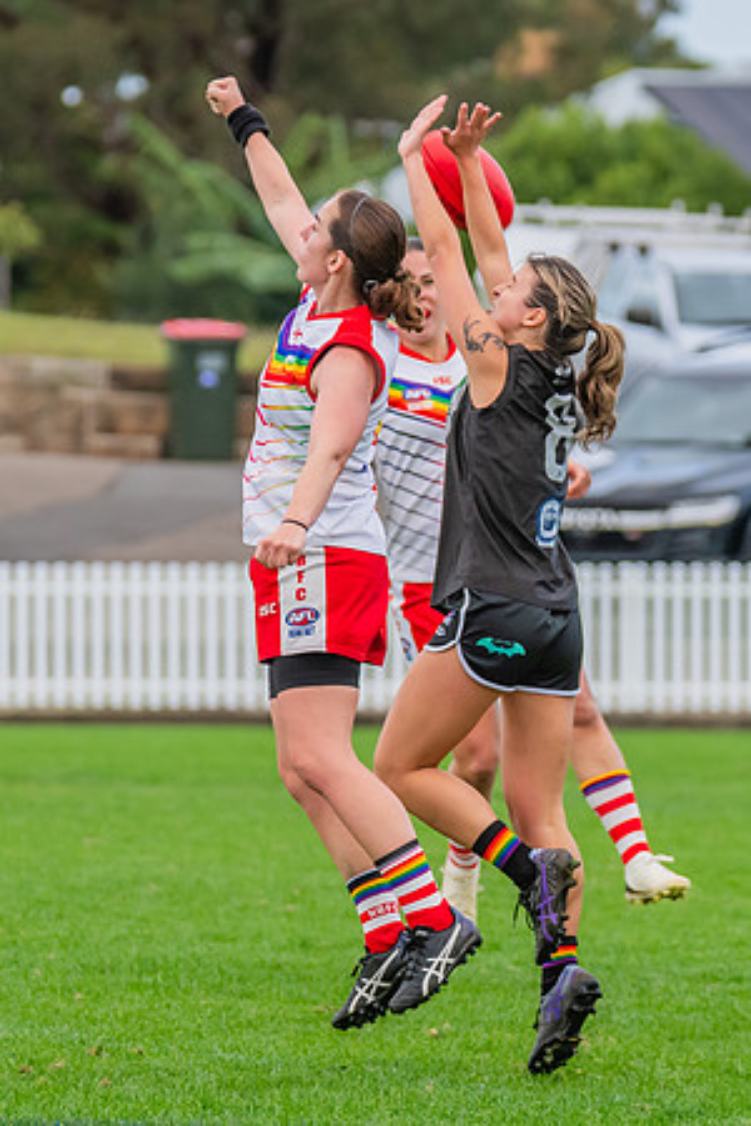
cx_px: 358
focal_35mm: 553
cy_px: 492
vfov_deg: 3.7
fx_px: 17313
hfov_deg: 2.5
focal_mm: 240
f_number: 5.6
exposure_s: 1/1000
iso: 800
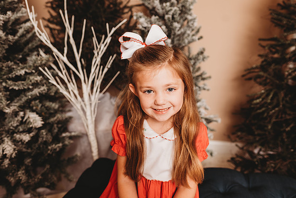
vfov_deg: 51.3
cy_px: 96
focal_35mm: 25
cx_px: 154
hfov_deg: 71.5
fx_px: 206
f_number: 2.8
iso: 100
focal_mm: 24
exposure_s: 1/160
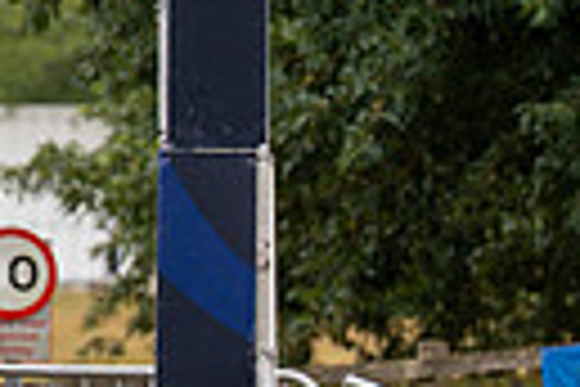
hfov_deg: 2.5
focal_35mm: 827
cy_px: 62
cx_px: -609
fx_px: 13323
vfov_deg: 1.7
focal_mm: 173
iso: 640
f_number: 4
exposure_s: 1/800
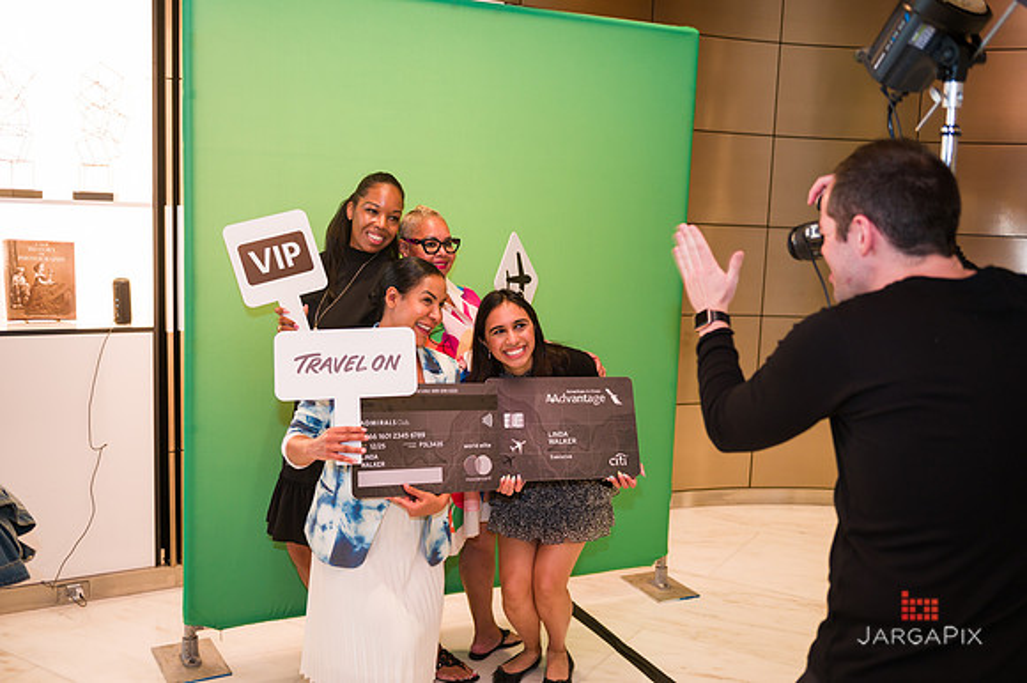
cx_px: 514
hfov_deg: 54.5
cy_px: 342
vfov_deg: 37.8
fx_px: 998
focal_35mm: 35
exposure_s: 1/200
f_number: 3.2
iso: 400
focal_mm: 35
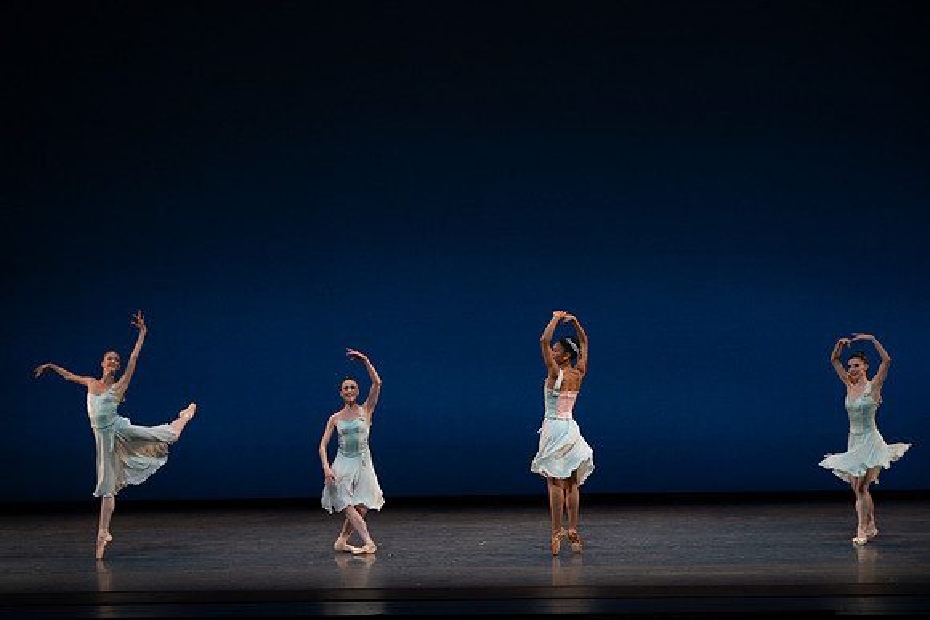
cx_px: 465
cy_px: 310
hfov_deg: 18.4
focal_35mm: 111
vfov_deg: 12.3
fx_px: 2868
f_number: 8
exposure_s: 1/500
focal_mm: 111
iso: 3200
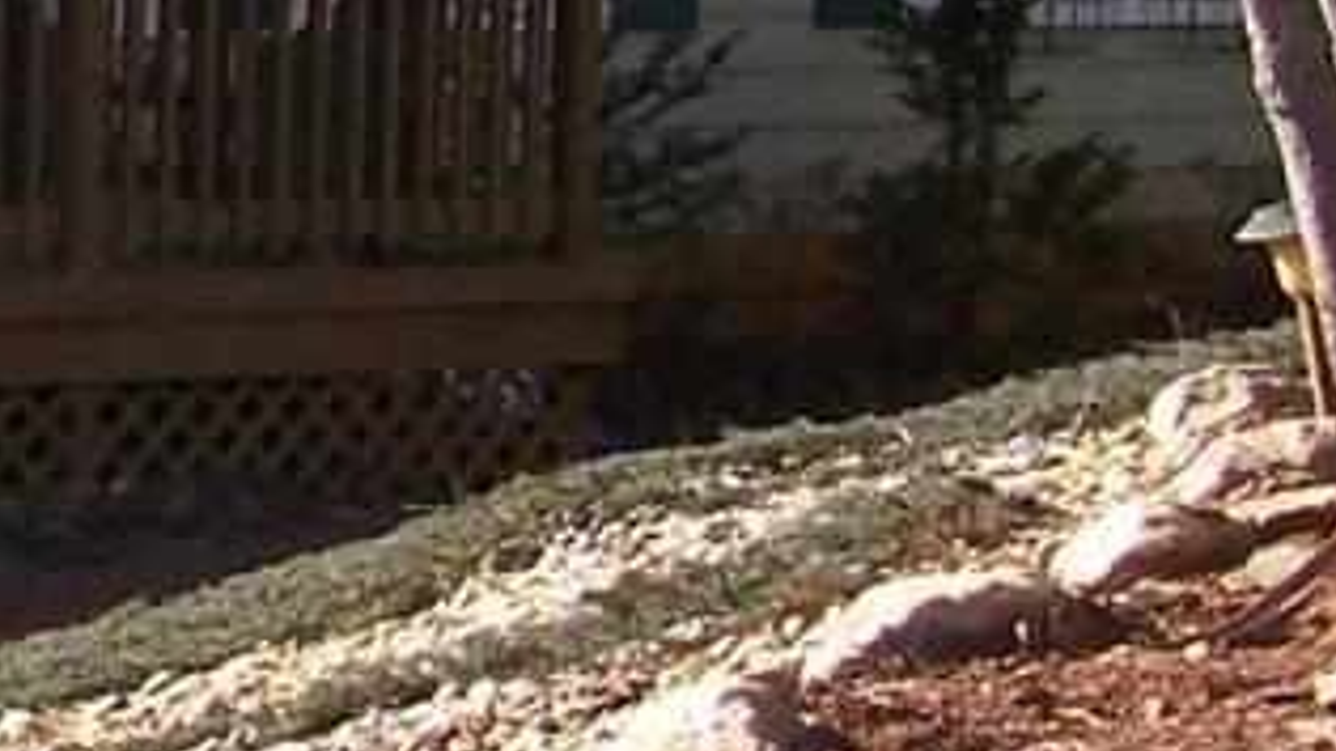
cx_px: -1646
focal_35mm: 187
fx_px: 6623
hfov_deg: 10.3
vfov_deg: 6.5
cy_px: 242
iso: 80
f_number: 2.7
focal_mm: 6
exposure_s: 1/571
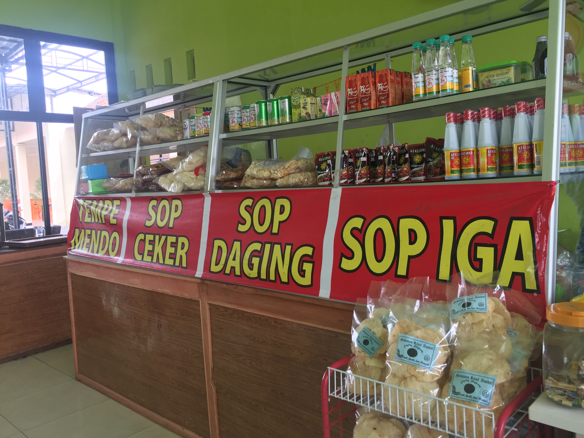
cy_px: 219
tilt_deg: -3.4
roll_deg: +2.7
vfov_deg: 48.2
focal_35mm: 29
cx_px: 292
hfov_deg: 61.7
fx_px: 489
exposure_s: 1/100
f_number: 2.2
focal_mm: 4.15
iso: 50
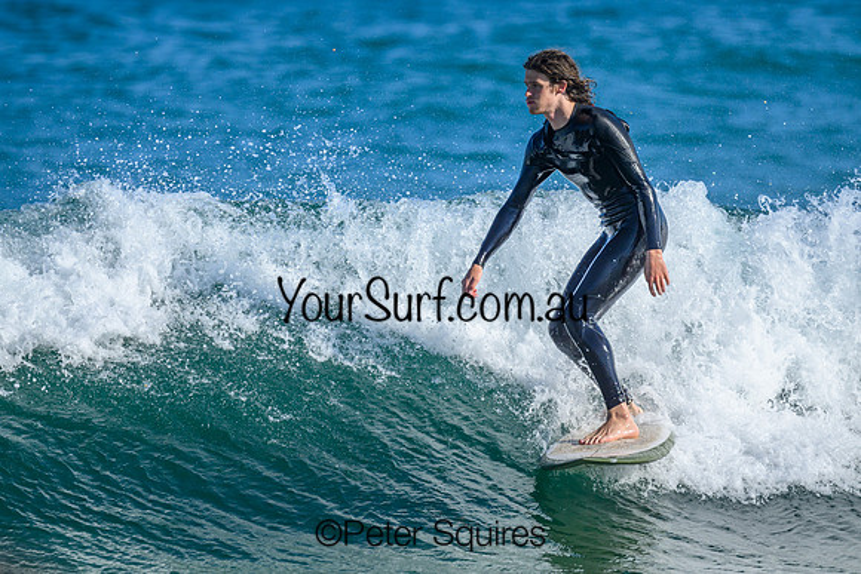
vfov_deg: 1.4
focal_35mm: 1007
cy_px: 213
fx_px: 24098
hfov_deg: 2.0
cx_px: 514
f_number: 6.3
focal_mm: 800
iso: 280
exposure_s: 1/2000
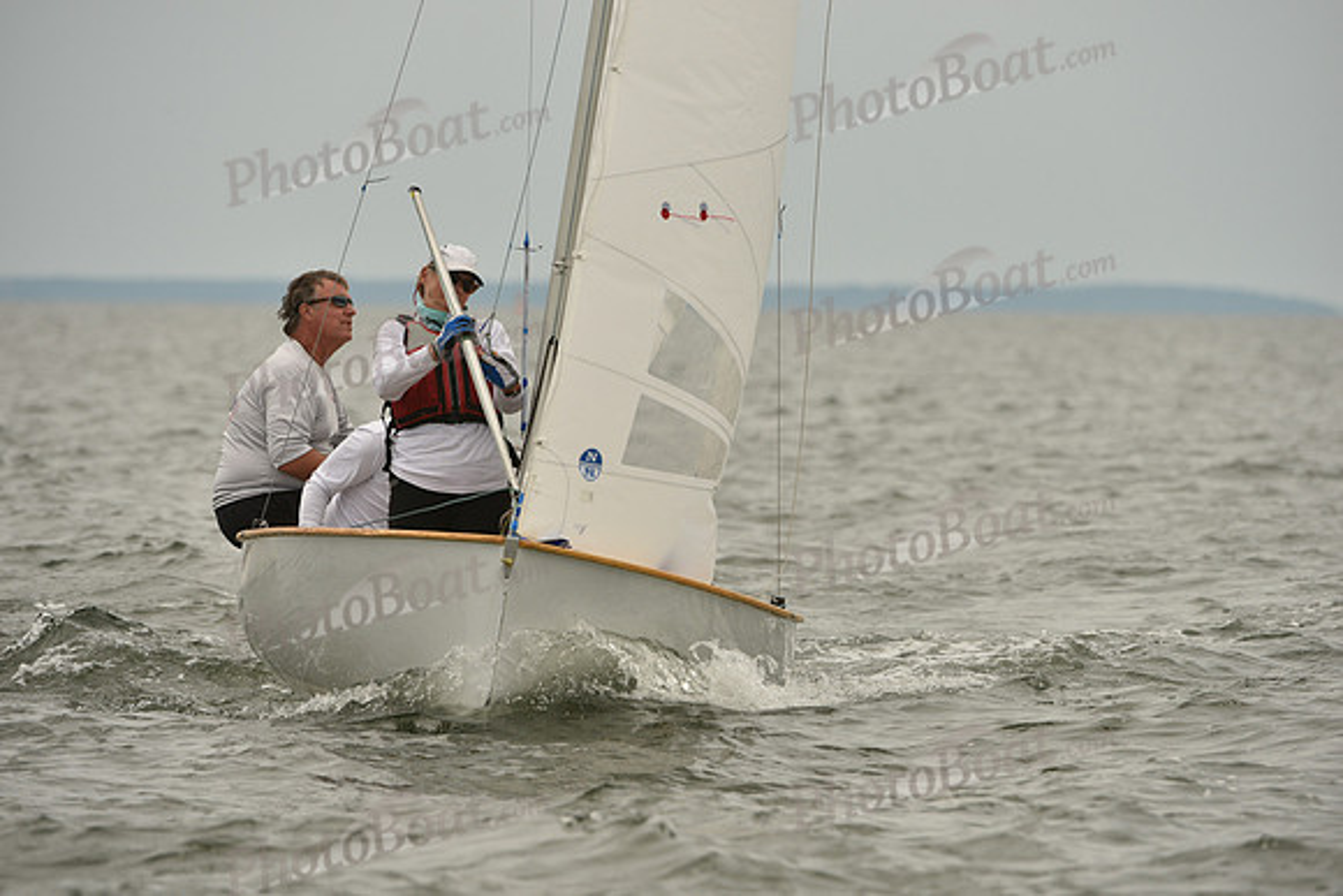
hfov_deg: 5.9
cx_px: 672
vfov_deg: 3.9
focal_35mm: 350
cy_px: 448
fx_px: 13059
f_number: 7.1
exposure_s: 1/1250
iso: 320
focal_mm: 350
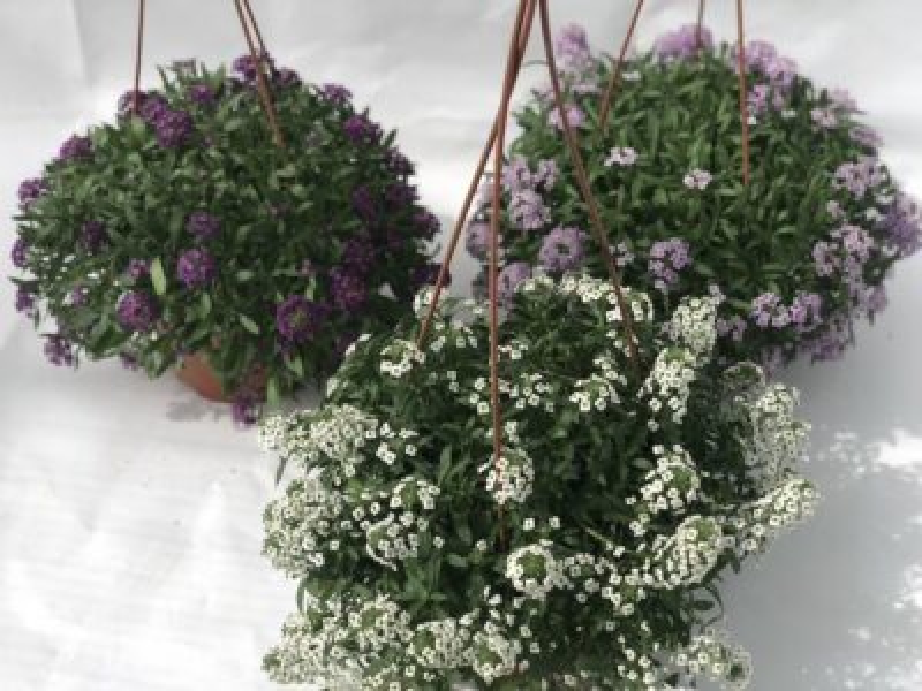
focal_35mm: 52
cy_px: 346
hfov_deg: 36.8
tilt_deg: -45.3
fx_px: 1385
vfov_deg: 28.0
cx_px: 461
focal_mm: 6
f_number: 2.4
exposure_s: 1/124
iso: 16
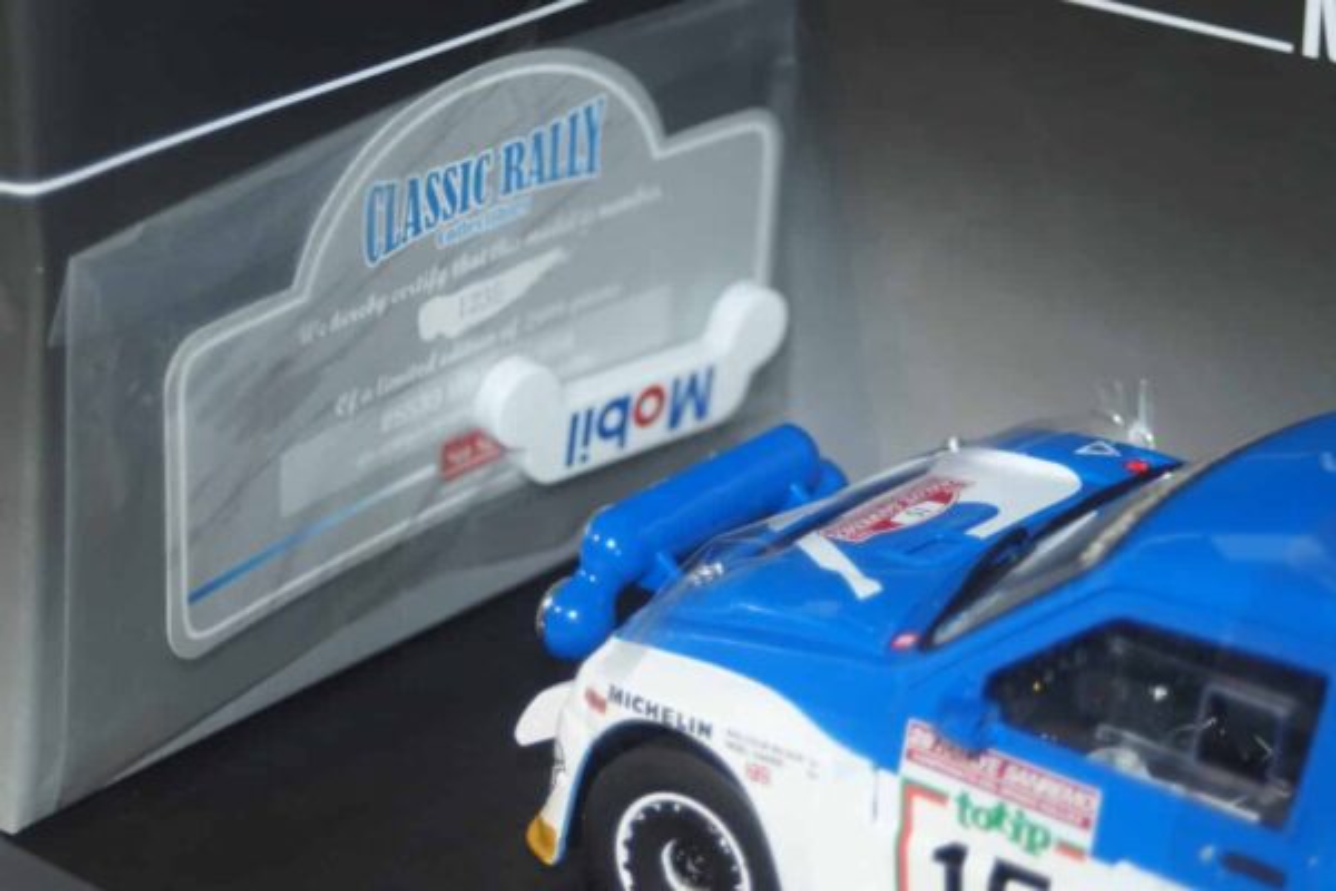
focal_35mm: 90
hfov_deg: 22.6
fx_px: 3340
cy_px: 446
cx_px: 668
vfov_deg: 15.2
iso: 640
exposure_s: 1/100
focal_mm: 60
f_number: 5.6
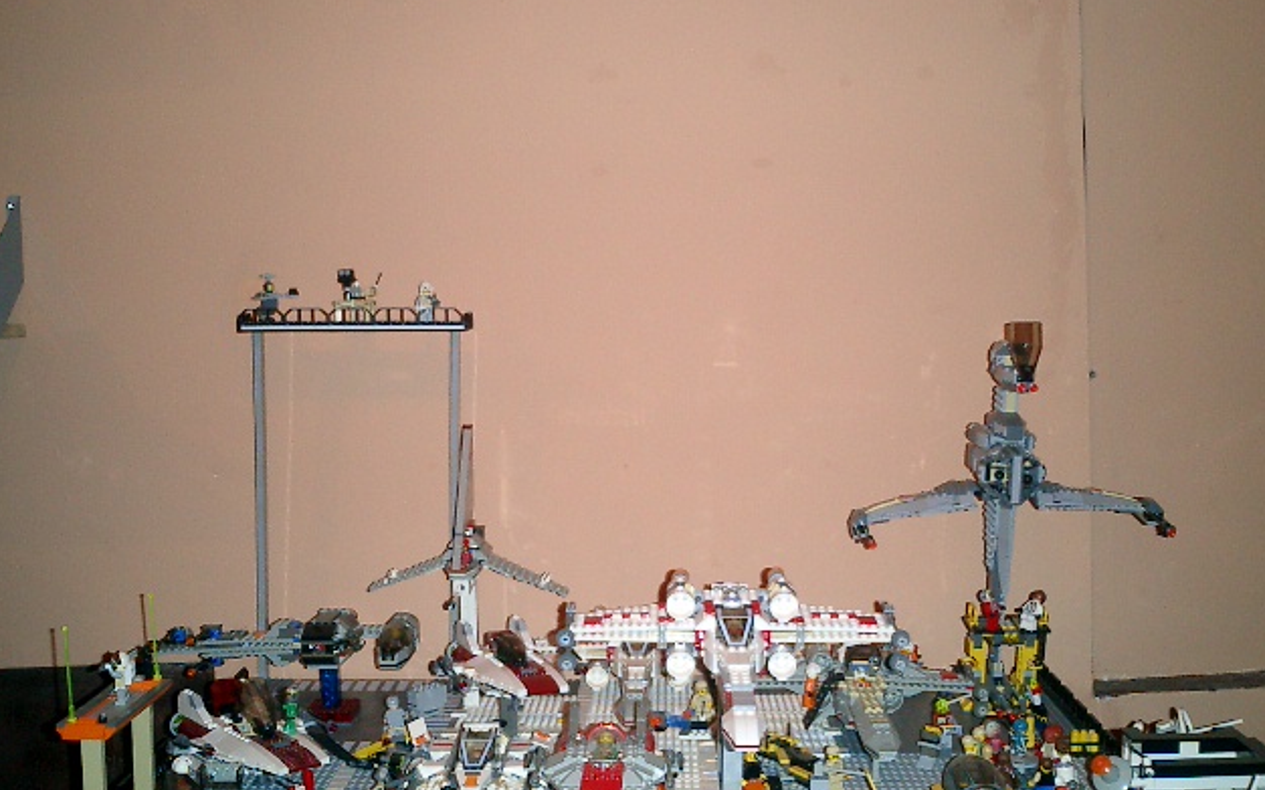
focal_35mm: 39
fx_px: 1344
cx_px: 630
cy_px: 453
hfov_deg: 50.4
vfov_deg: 32.7
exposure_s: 1/30
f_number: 3.2
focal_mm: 7.5
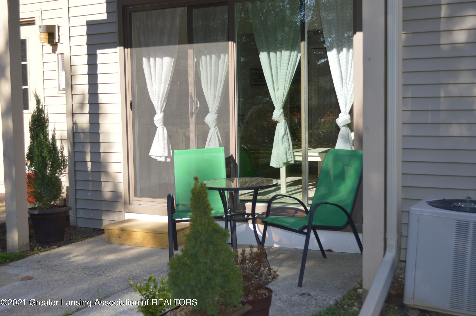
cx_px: 238
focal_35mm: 48
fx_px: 634
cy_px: 158
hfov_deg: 41.1
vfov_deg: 28.0
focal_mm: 32
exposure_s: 1/200
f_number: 5
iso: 100
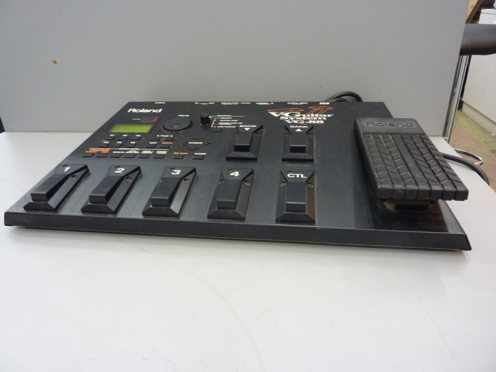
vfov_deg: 54.9
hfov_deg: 69.4
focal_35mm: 25
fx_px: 358
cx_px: 248
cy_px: 186
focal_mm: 4.1
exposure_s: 1/30
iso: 320
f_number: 3.3
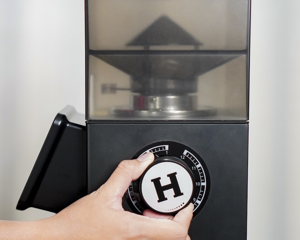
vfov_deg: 20.5
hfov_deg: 25.5
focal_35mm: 75
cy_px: 143
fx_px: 663
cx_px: 149
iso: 1250
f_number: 2.2
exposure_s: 1/320
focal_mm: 35
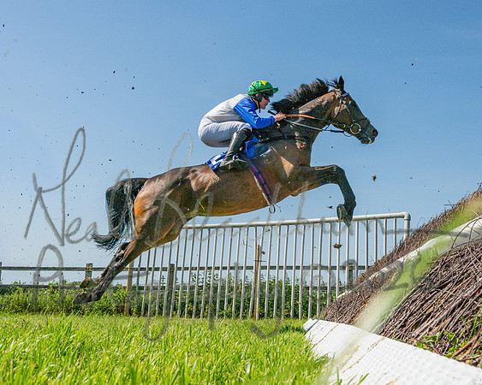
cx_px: 203
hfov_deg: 46.0
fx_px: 566
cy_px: 180
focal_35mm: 40
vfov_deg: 37.6
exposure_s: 1/2000
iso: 400
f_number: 9
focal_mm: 24
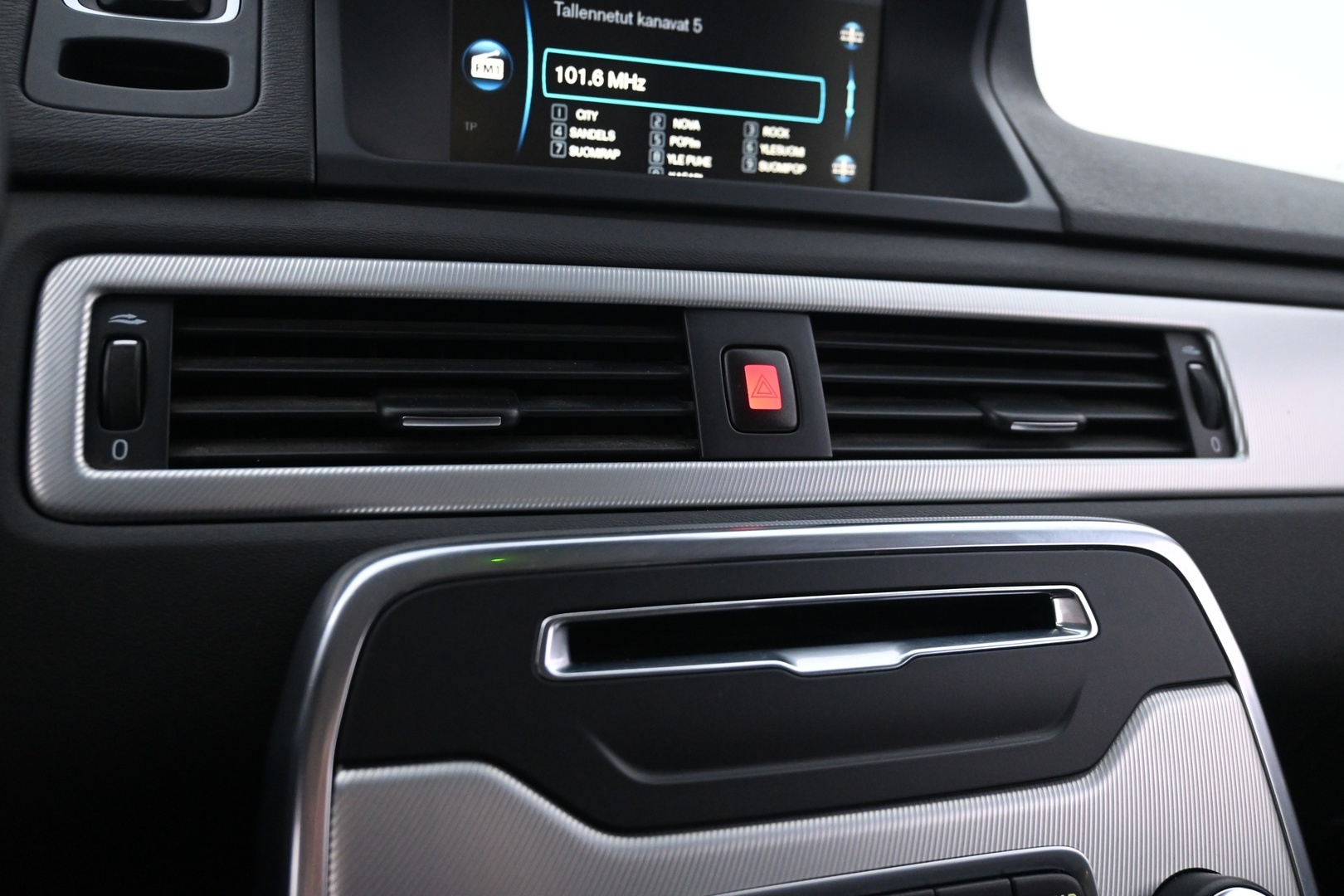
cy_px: 448
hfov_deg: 61.9
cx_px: 672
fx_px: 1120
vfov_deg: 43.6
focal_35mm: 30
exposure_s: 1/30
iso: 2800
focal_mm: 20
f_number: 3.8
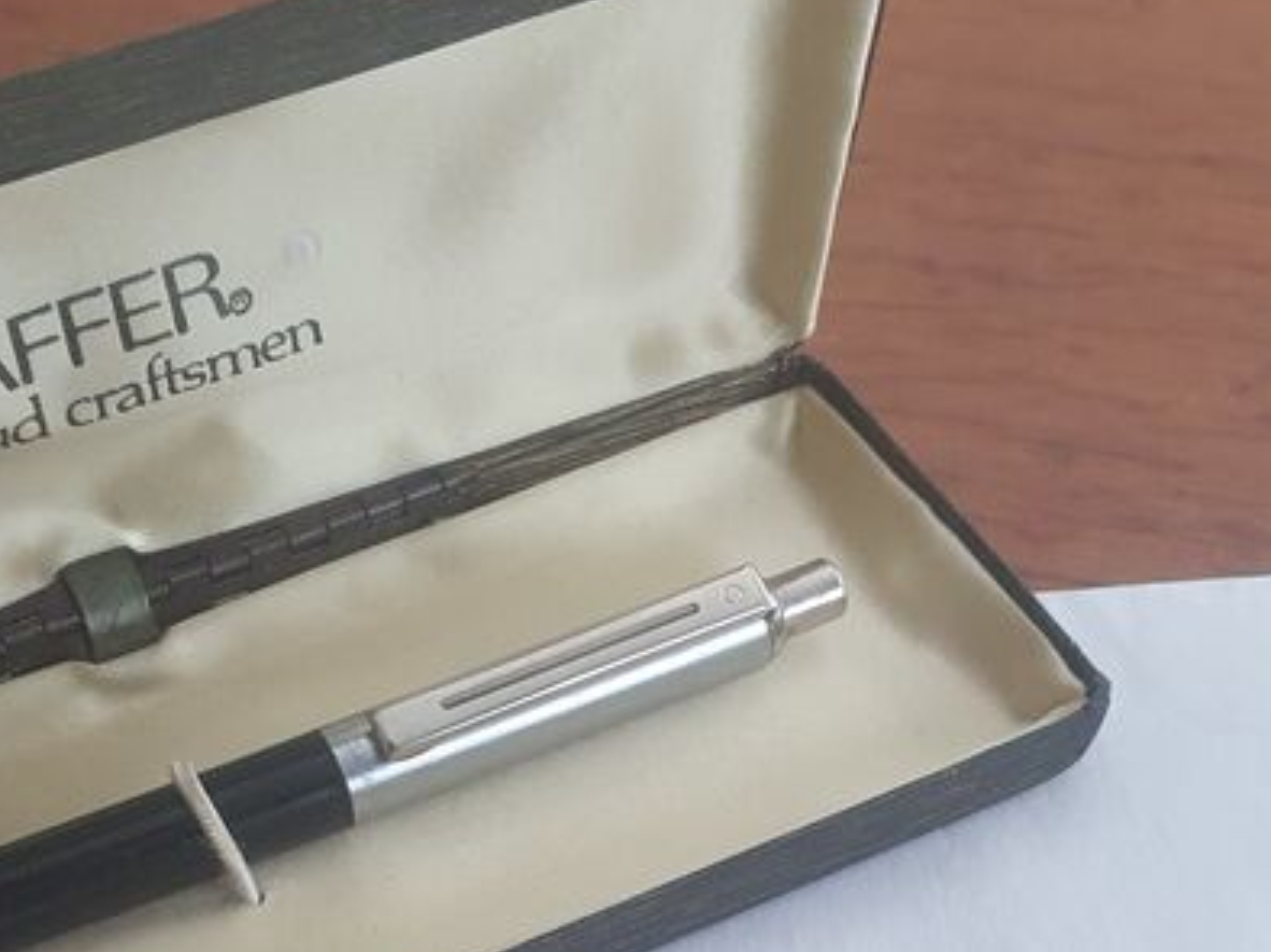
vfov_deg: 21.4
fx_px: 2422
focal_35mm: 66
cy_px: 965
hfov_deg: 29.3
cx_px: 494
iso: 250
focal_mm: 4.32
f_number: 1.5
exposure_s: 1/50
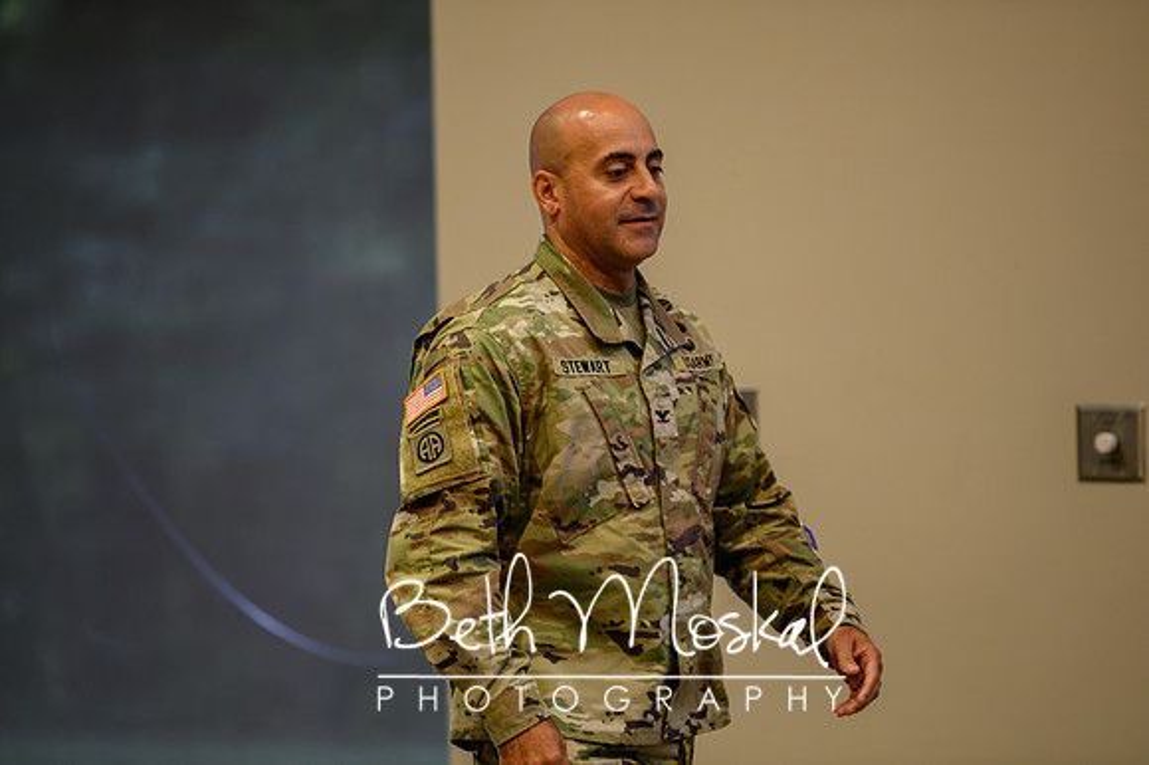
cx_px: 574
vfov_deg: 6.9
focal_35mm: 200
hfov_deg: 10.3
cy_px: 382
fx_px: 6379
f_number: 2.8
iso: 1250
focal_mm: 200
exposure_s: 1/160
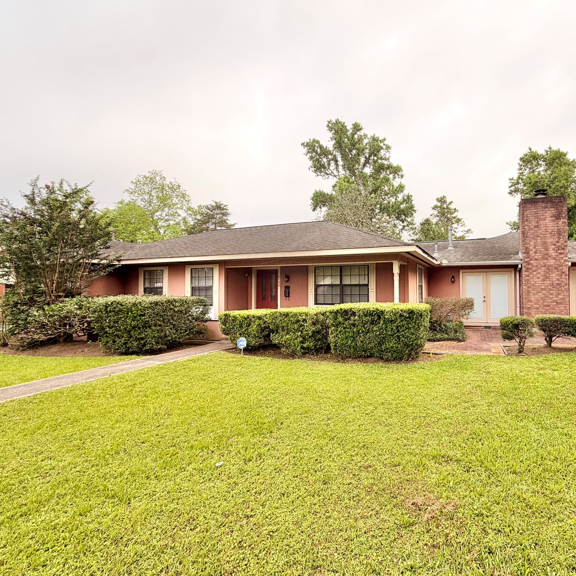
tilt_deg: +1.4
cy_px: 285
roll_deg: +0.5
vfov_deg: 84.0
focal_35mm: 17
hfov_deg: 81.5
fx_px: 320
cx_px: 377
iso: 40
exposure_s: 1/132
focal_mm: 2.22
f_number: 2.2
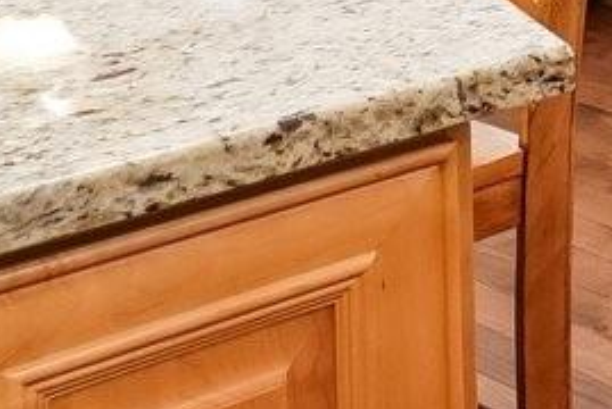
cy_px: -537
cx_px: 1401
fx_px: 1940
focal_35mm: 114
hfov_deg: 13.7
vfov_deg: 10.5
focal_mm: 10
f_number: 8
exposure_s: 1/15
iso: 400
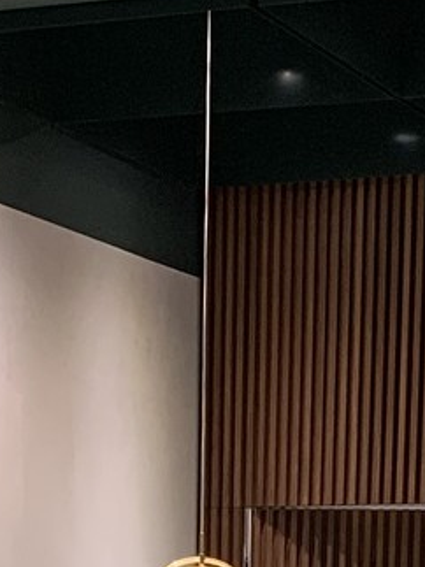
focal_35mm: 161
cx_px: 170
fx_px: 2637
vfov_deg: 10.9
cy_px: 1217
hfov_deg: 9.2
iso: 64
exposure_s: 1/60
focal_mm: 4.25
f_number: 1.8
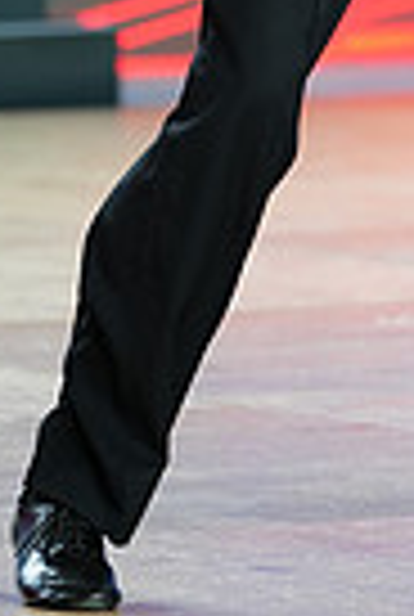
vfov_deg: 2.7
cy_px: -414
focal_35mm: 752
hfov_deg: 1.8
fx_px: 12906
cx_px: 659
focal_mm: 178
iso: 500
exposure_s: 1/400
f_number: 2.8
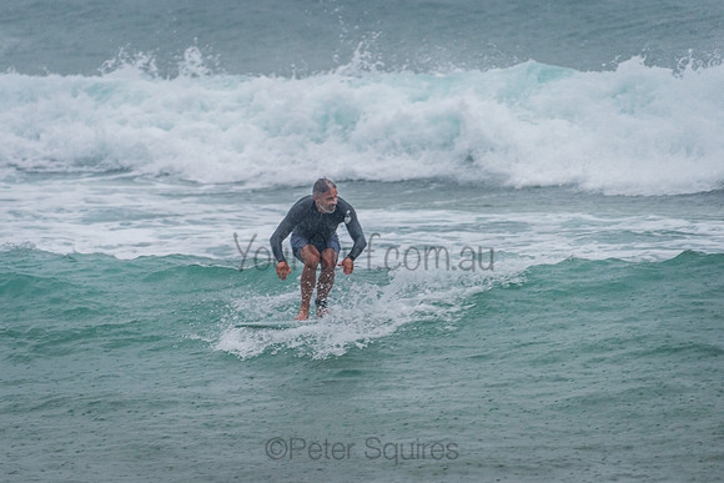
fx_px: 10941
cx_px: 330
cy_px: 263
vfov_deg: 2.5
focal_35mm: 544
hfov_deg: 3.8
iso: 500
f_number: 5.6
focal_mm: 500
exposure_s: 1/320
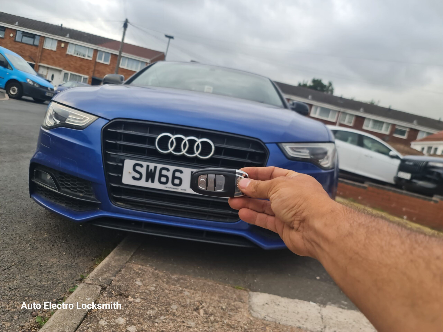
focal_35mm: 25
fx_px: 320
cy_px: 166
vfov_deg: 54.9
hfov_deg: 69.4
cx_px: 222
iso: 50
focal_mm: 7
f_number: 1.8
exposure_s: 1/100
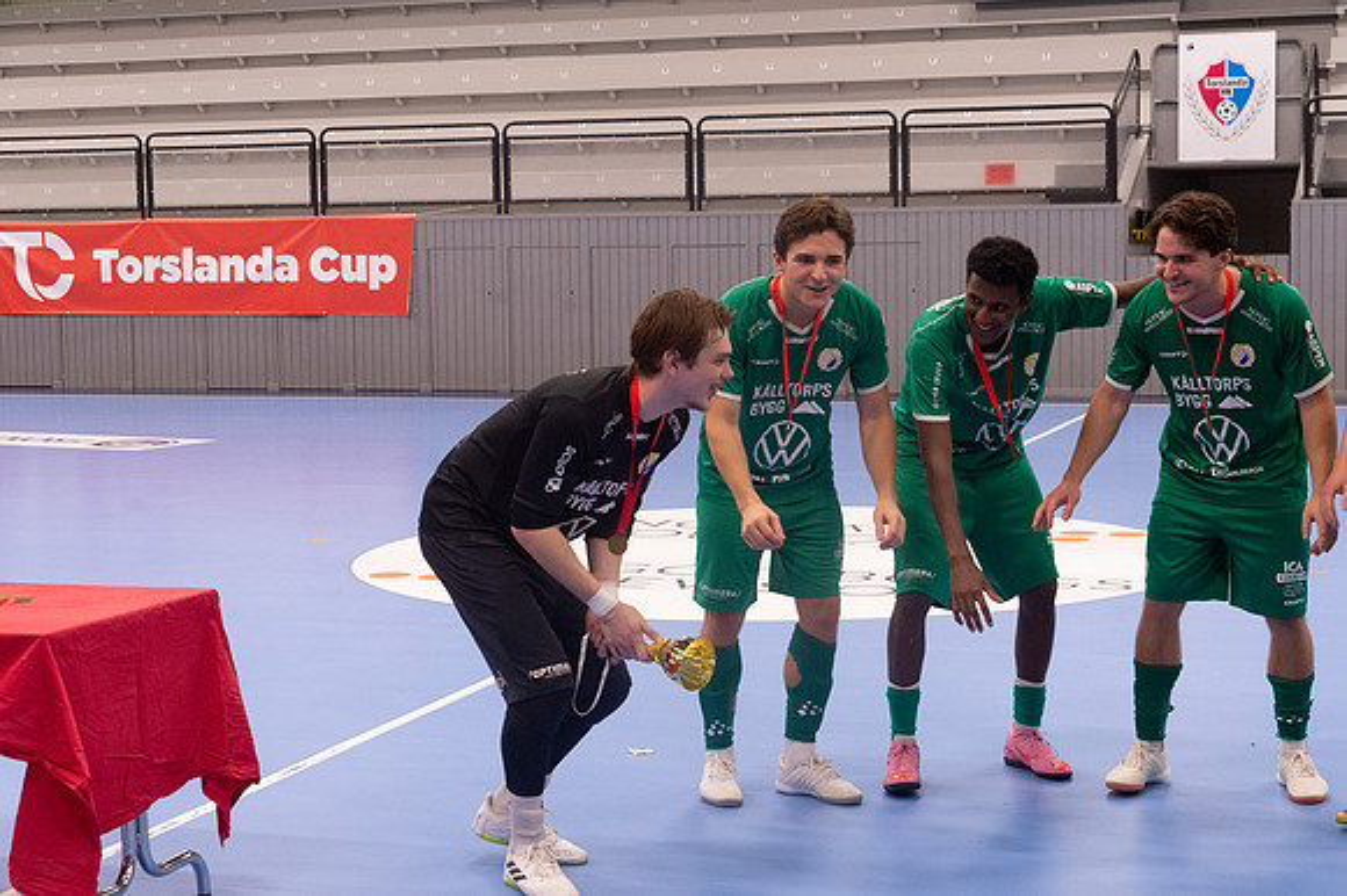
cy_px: 448
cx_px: 674
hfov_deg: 32.4
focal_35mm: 62
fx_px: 2322
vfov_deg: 21.9
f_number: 5
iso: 4500
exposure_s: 1/250
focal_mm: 60
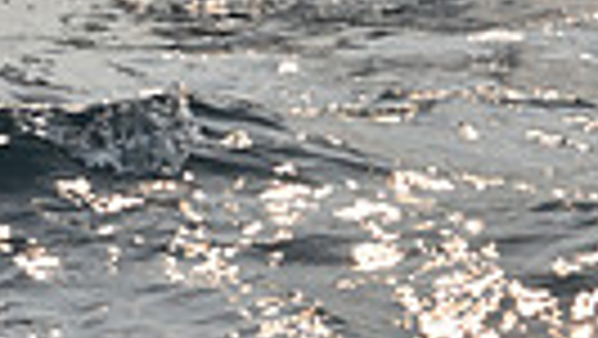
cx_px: 510
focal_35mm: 392
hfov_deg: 5.5
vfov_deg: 3.0
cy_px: -915
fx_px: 6220
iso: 250
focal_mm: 86
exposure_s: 1/1250
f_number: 9
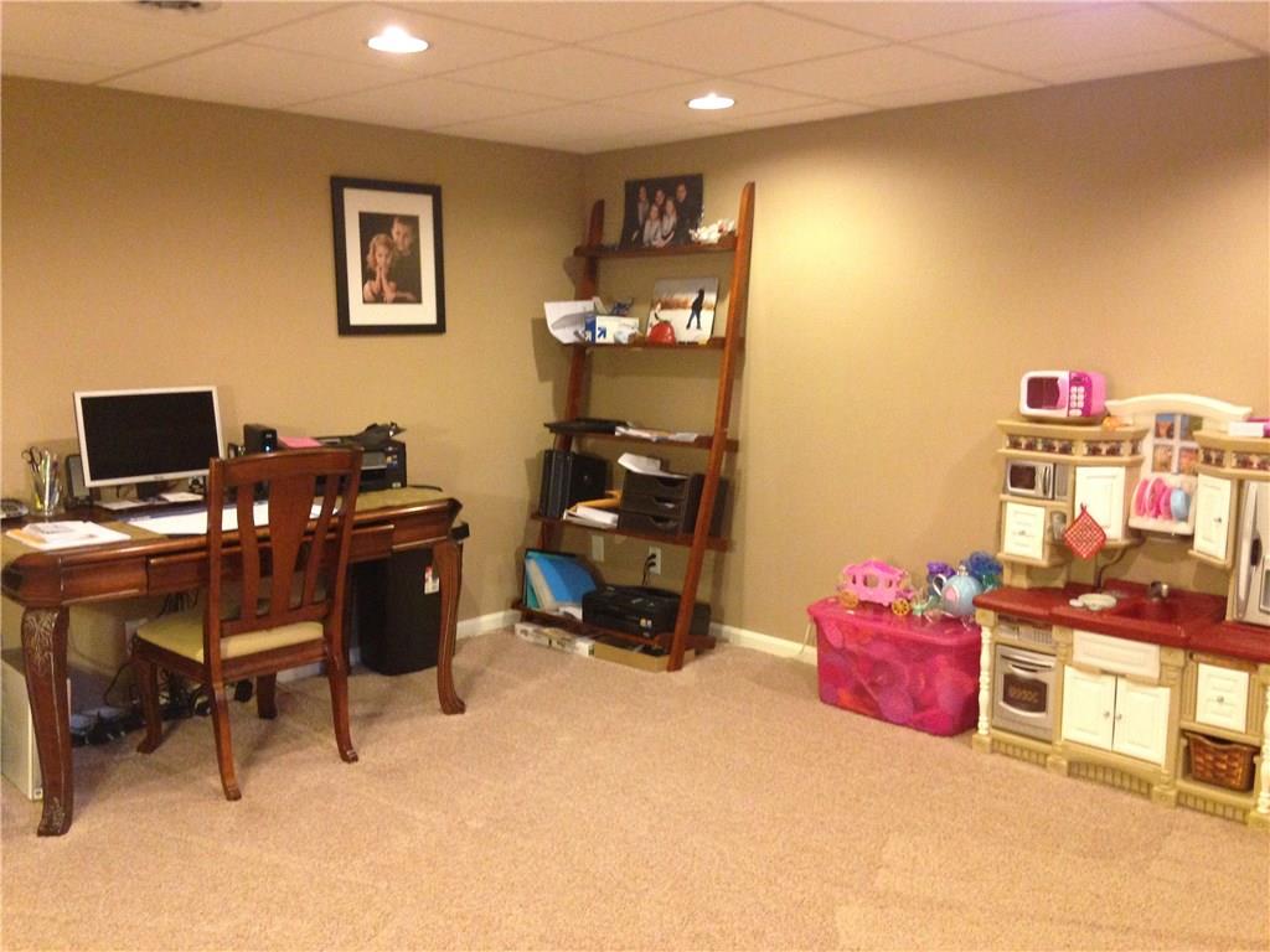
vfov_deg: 42.9
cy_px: 476
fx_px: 1211
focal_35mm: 33
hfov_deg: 55.4
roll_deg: +0.1
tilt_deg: -10.1
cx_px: 635
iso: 400
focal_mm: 4.12
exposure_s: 1/17
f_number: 2.4
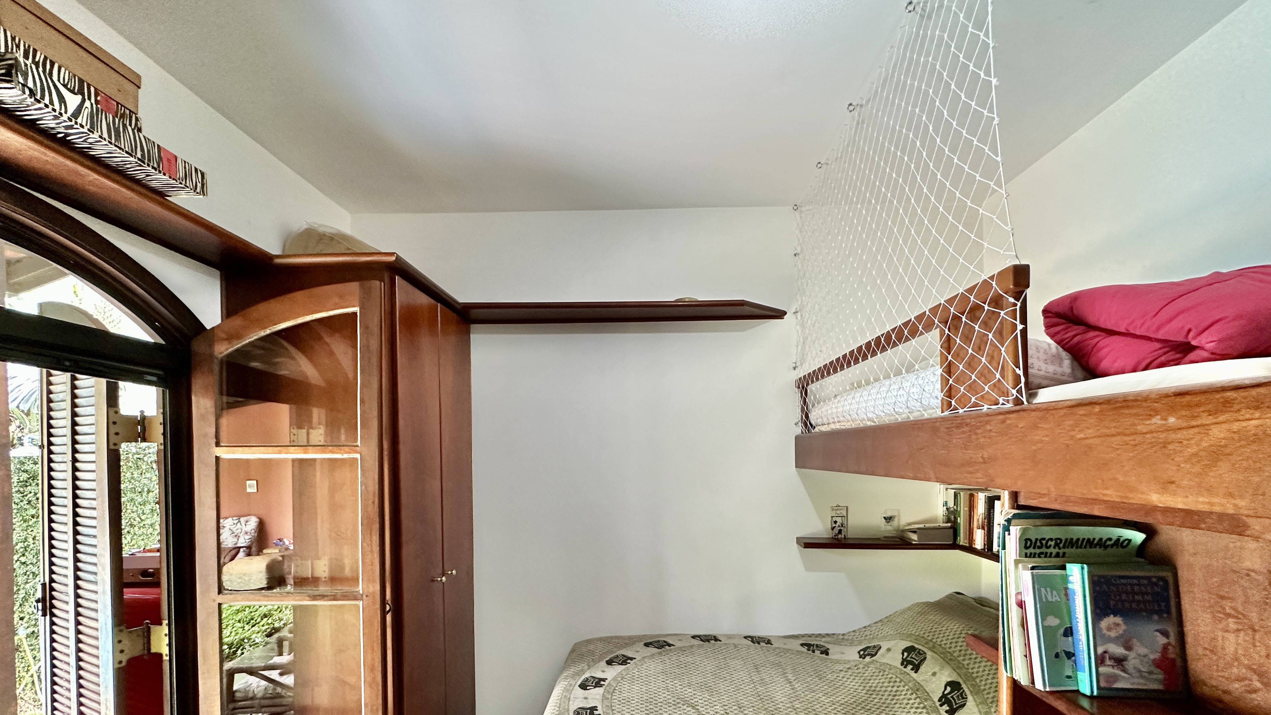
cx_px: 639
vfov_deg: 65.7
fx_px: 539
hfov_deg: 99.4
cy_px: 464
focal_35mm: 16
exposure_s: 1/60
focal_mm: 2.22
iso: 250
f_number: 2.2
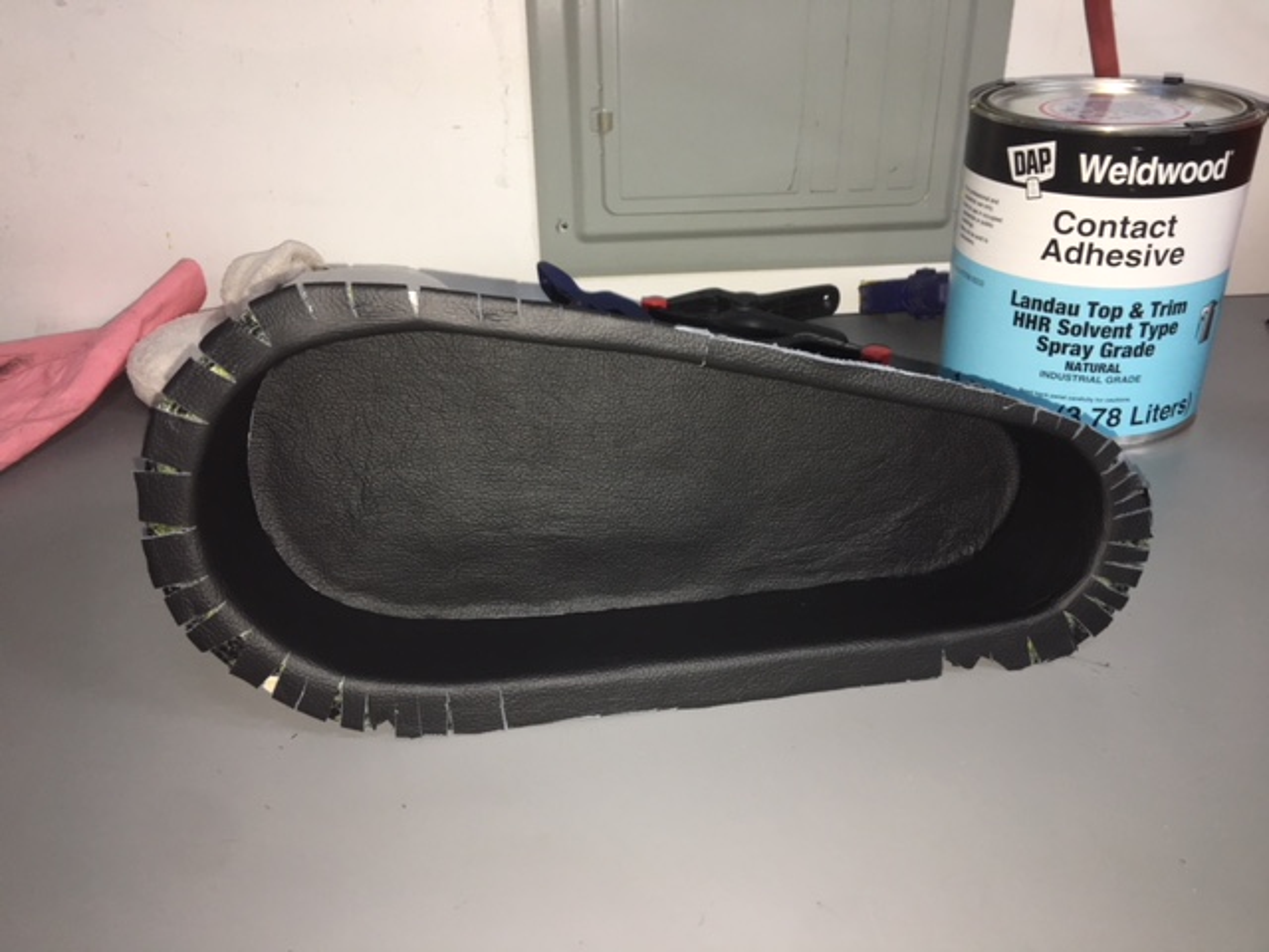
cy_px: 476
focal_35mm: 29
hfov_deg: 61.7
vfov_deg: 48.2
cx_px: 634
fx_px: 1063
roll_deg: +1.3
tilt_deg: -27.3
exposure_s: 1/24
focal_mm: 4.15
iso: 64
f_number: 2.2
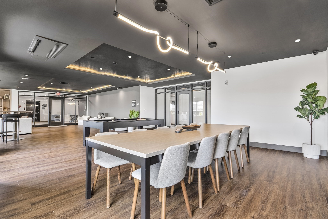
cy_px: 110
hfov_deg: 94.9
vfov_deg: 72.2
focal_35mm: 16
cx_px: 164
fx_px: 150
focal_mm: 16.5
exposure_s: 1/5
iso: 200
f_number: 9
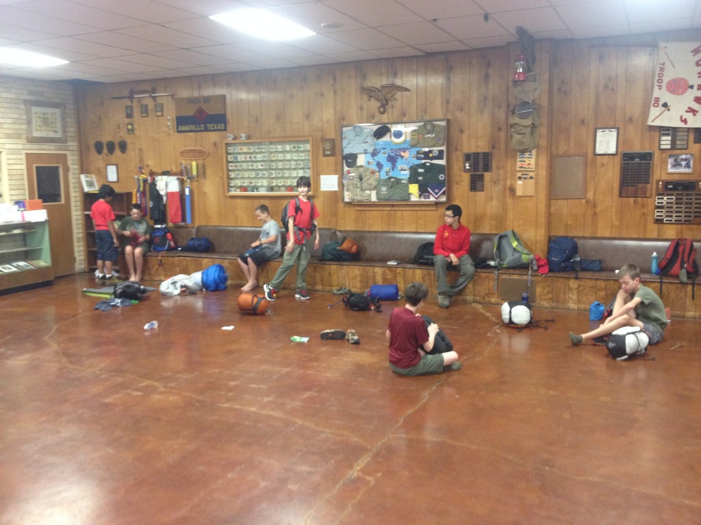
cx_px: 350
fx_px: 709
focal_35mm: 35
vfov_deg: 40.7
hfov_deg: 52.6
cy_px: 262
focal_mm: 4.28
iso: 200
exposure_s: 1/20
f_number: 2.4
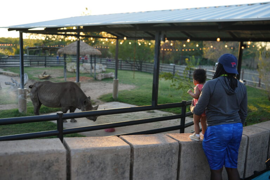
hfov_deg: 54.4
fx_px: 262
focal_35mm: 35
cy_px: 90
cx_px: 135
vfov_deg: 37.9
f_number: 2.8
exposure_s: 1/160
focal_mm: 35
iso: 100
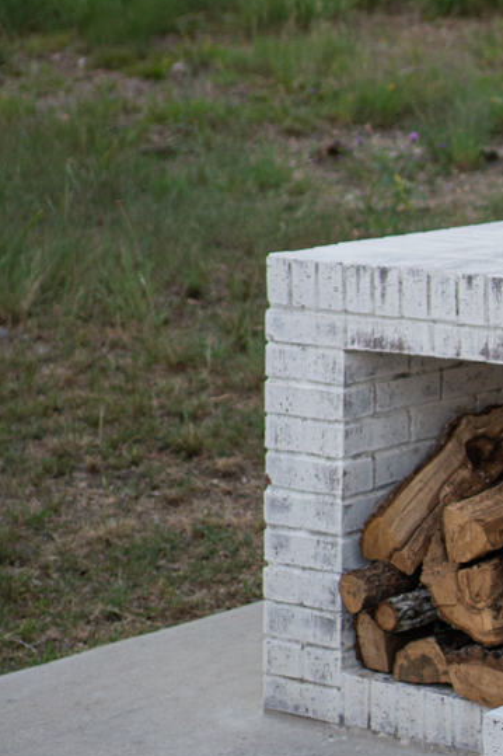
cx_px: 708
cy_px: -156
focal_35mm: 133
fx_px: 2789
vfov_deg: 14.9
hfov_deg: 10.0
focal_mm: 35
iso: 100
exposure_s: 1/4000
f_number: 1.8
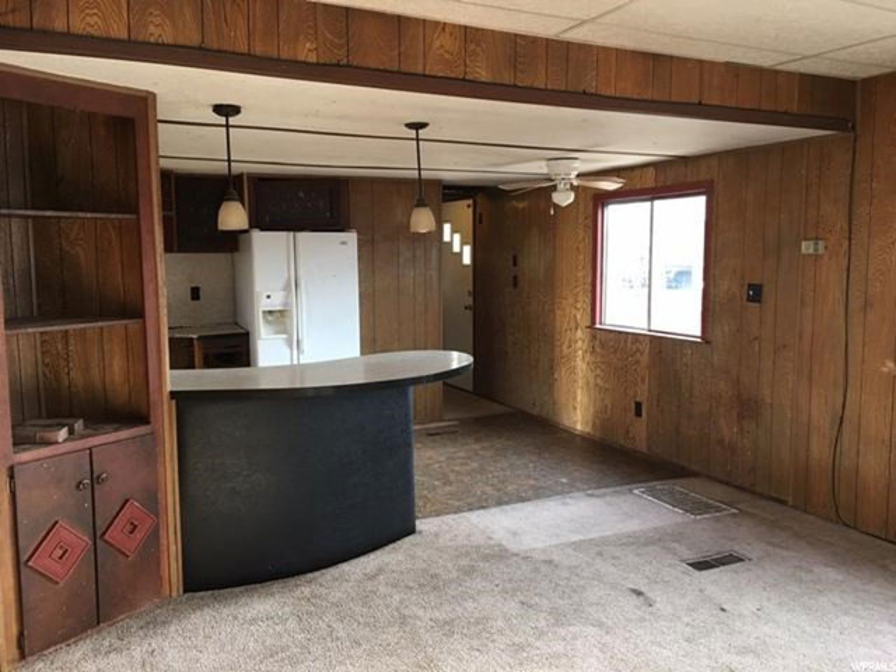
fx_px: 751
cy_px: 336
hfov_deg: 61.7
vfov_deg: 48.2
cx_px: 448
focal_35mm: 29
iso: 32
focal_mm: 4.15
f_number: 2.2
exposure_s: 1/30
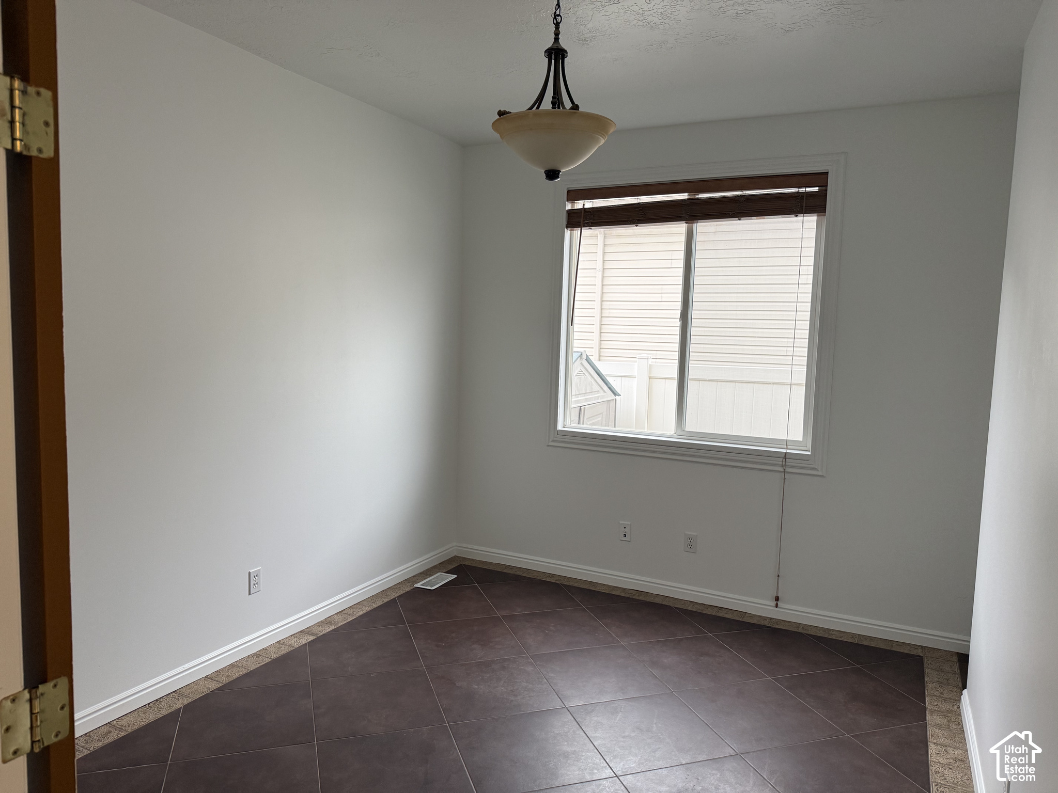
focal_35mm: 24
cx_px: 529
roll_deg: -2.2
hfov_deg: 71.6
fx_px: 734
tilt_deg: -5.9
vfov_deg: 56.8
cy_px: 396
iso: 200
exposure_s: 1/120
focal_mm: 6.76
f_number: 1.78
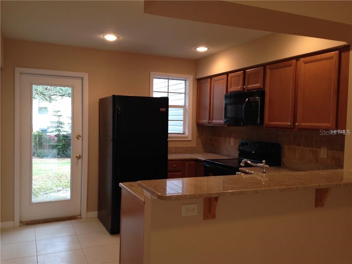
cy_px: 132
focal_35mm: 33
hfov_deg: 55.4
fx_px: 336
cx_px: 176
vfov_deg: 42.9
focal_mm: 4.12
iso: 50
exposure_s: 1/20
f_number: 2.4
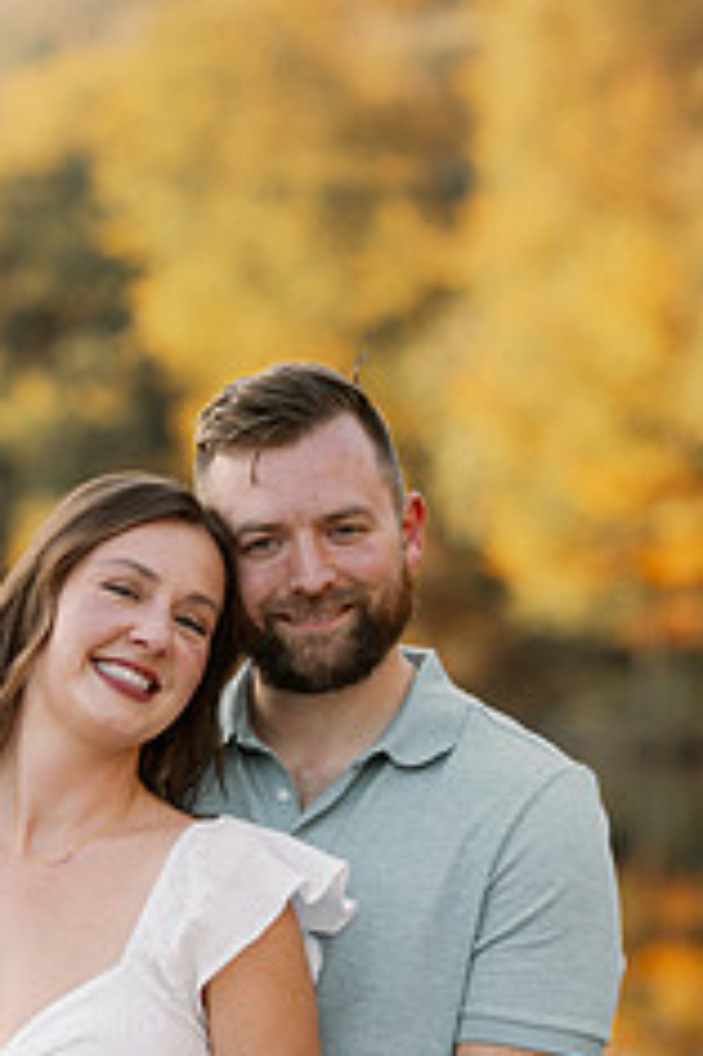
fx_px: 4752
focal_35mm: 162
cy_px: 940
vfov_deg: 12.6
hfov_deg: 8.5
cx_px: 237
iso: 125
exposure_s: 1/400
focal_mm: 85
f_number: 2.5
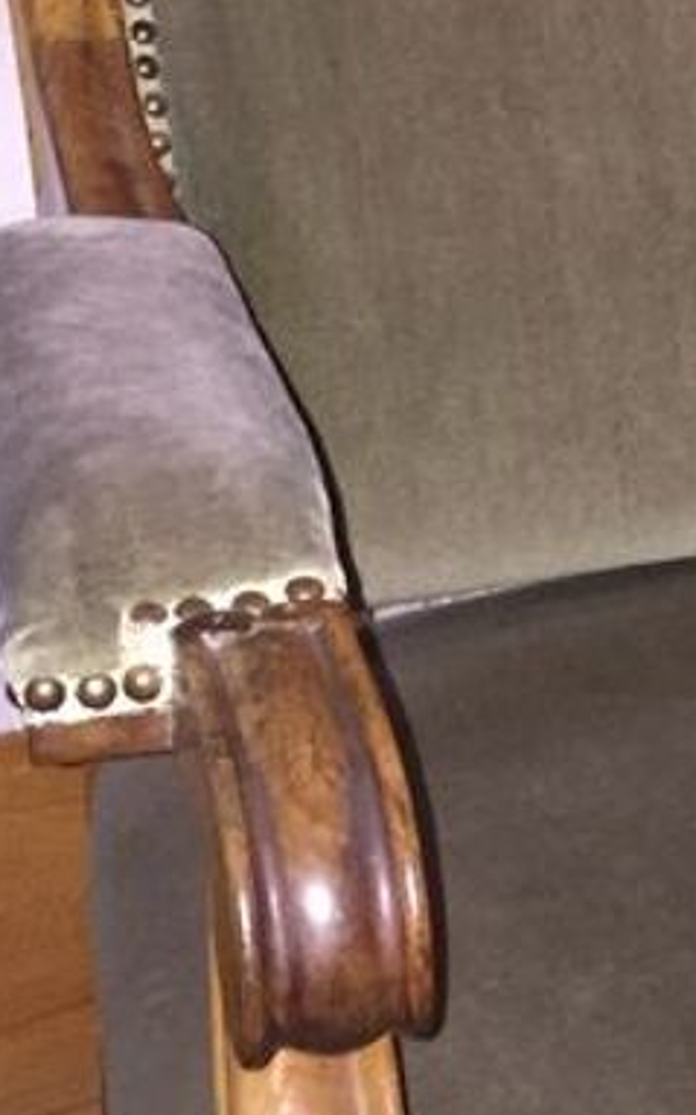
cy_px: 374
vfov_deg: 19.4
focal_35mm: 107
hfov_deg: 11.8
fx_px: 3251
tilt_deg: -16.9
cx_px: 976
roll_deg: -0.9
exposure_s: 1/17
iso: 250
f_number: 2.2
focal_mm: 4.15
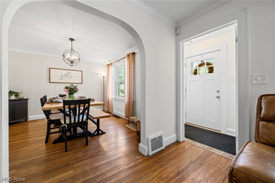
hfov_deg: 104.3
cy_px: 92
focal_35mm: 14
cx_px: 138
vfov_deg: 81.2
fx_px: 107
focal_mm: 14
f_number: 9
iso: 250
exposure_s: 1/2.5
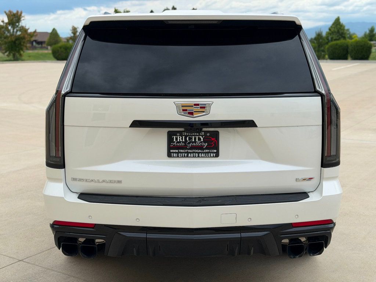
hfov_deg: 39.7
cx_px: 188
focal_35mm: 48
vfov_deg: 30.3
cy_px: 141
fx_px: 521
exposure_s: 1/4878
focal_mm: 6.76
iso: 80
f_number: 1.78
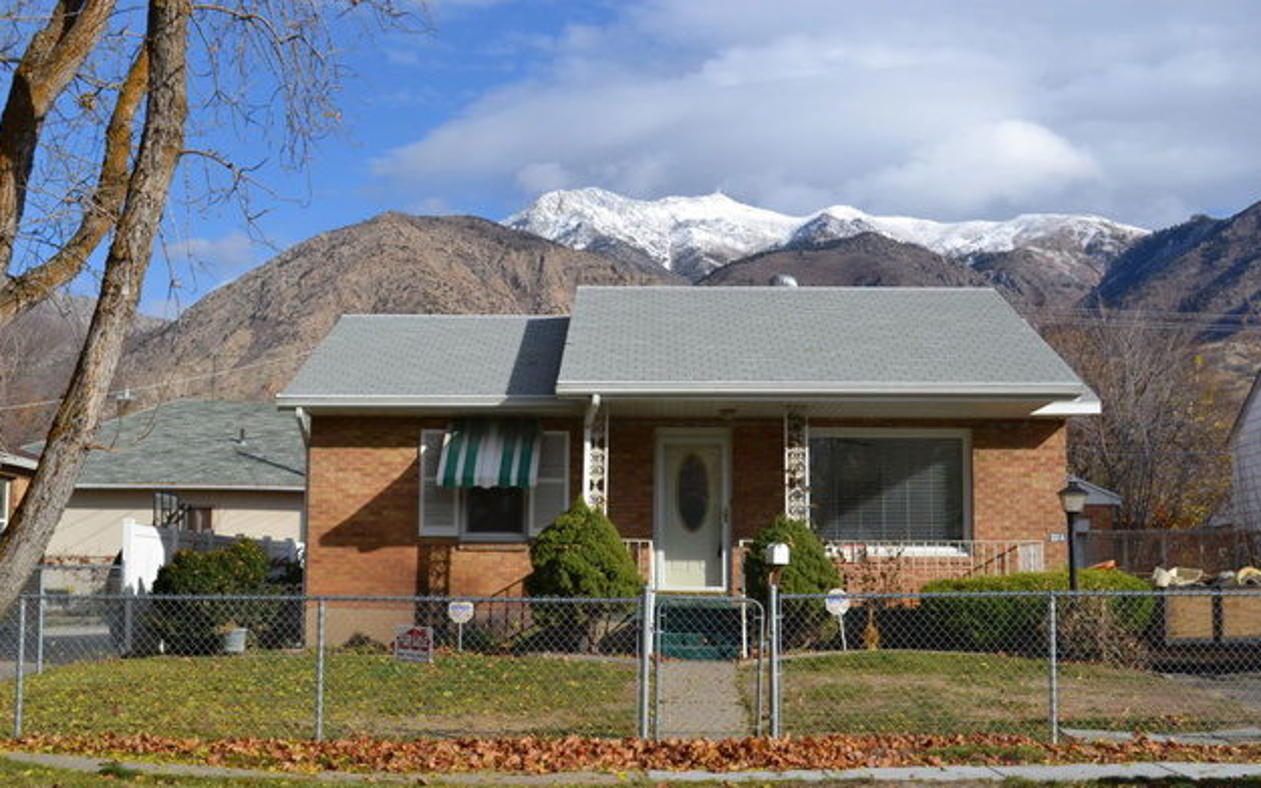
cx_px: 635
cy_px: 425
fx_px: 1718
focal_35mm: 50
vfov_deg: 25.8
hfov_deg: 40.3
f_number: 9
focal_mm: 32
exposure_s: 1/320
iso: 100
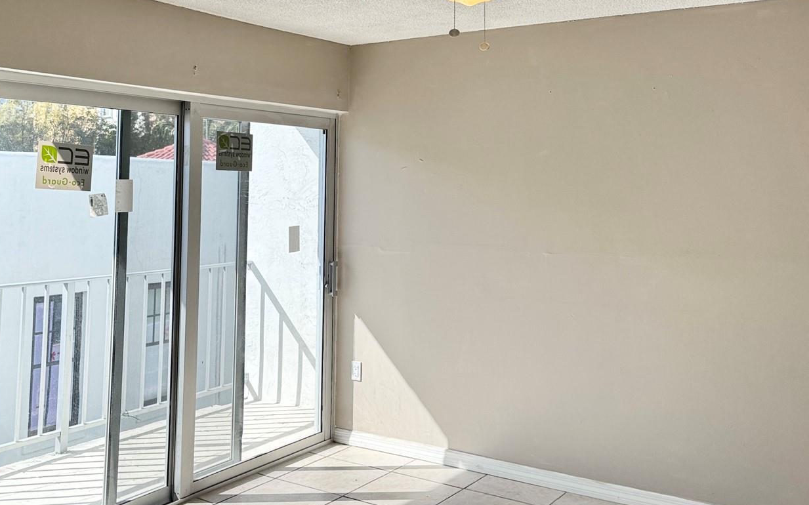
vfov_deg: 37.9
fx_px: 727
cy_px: 335
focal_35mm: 33
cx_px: 305
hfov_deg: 57.5
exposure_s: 1/1560
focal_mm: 6.76
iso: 80
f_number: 1.78
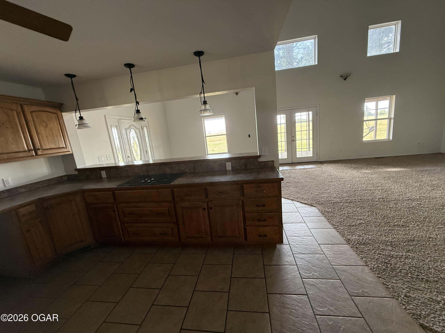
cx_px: 222
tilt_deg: -11.8
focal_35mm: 14
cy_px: 166
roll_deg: +5.3
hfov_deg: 102.1
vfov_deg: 85.7
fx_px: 180
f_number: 2.2
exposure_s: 1/99
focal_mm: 2.22
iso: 320
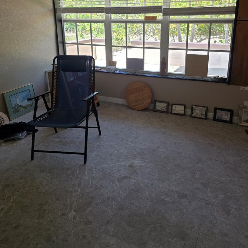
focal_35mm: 30
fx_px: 243
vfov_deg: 53.2
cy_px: 88
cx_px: 124
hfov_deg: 54.0
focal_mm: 6.3
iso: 50
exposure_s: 1/180
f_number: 1.7
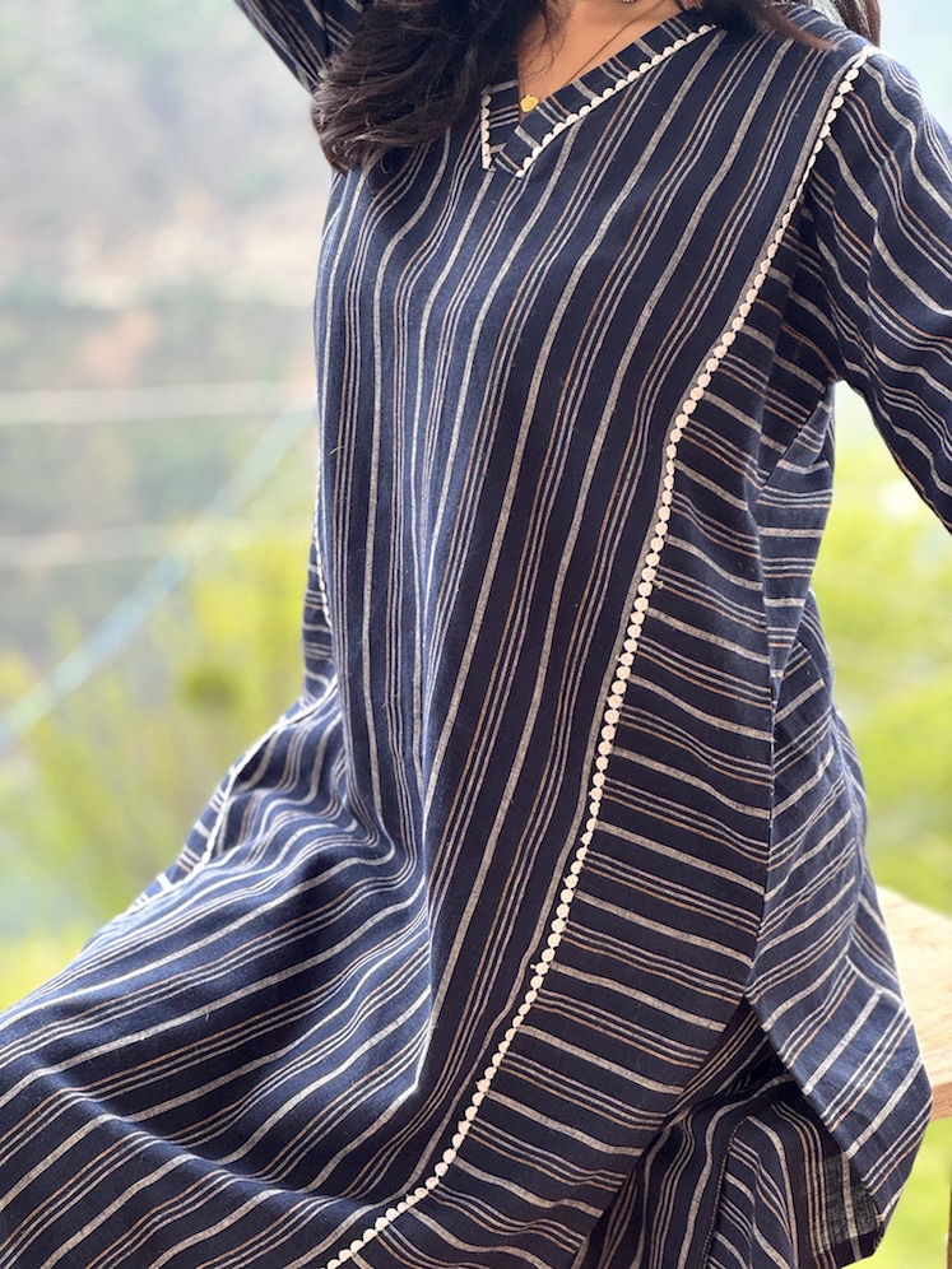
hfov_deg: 19.1
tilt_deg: -14.7
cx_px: 476
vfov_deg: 25.3
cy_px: 634
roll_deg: -0.6
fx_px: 2824
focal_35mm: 77
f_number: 2.8
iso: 125
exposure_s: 1/99
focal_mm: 9
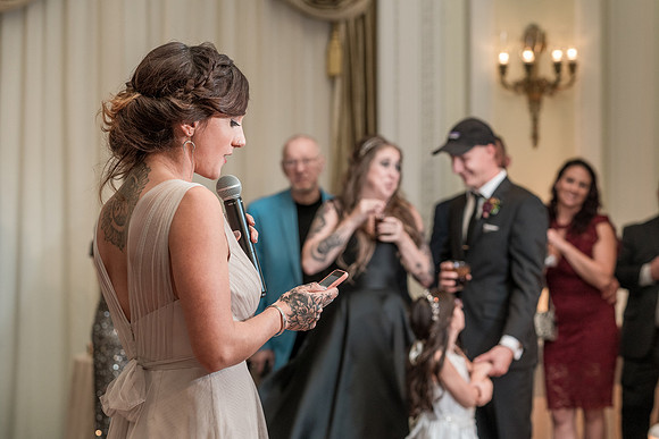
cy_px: 246
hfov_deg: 23.0
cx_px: 369
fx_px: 1618
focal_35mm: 88
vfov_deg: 15.5
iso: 2000
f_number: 4
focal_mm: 79
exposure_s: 1/200
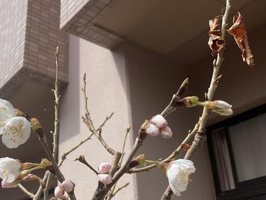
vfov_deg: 29.7
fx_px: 377
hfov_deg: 37.7
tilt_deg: +26.7
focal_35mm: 49
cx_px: 58
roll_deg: +0.4
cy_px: 112
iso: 16
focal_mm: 3
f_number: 1.8
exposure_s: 1/1195
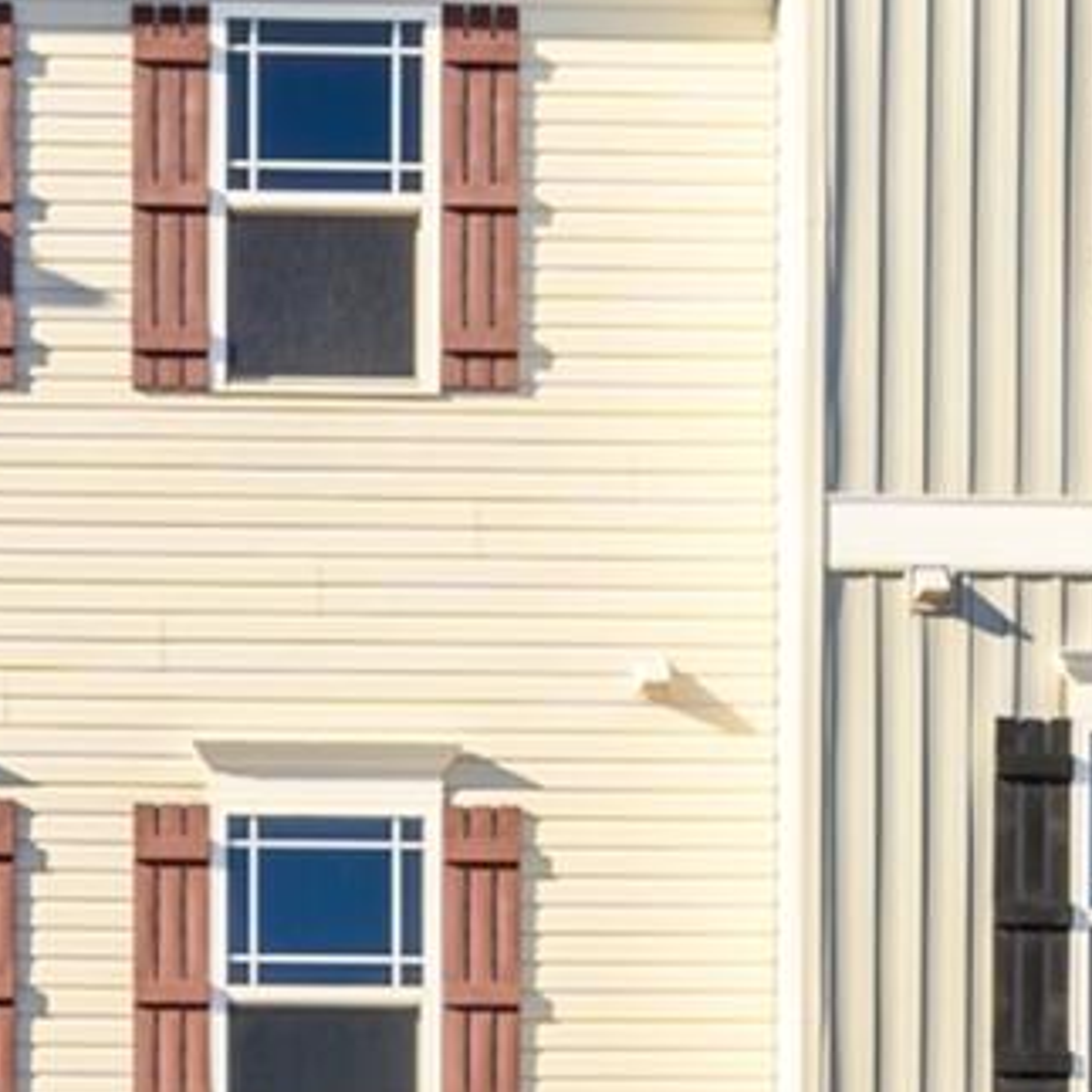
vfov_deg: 23.8
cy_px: 752
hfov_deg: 23.2
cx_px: 57
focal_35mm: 72
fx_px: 2570
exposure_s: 1/250
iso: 250
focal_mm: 19
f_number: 16
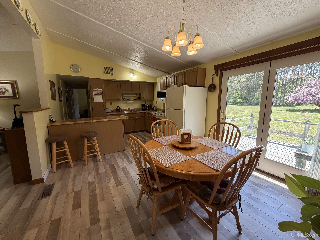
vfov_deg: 85.7
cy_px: 120
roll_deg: +0.4
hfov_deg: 102.1
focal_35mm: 14
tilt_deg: -8.2
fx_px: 129
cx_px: 160
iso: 100
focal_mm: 2.22
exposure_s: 1/120
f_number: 2.2
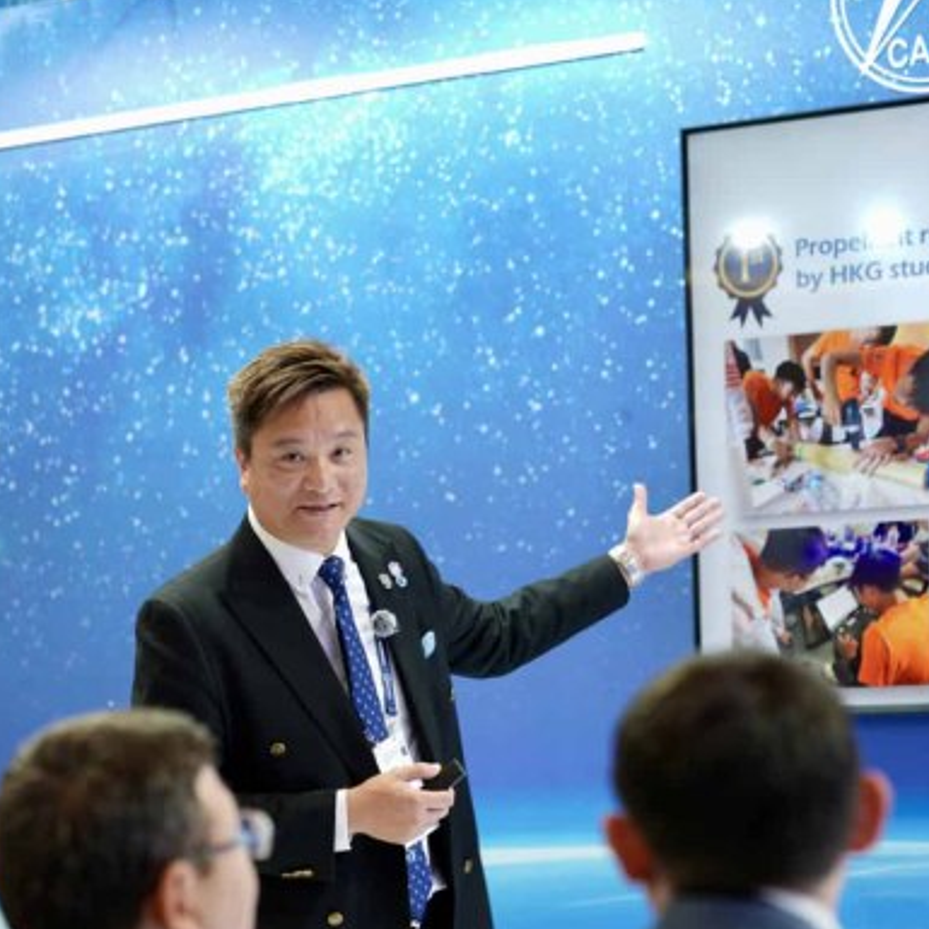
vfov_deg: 17.9
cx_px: 589
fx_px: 2945
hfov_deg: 17.9
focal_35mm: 97
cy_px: 590
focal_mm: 55
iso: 80
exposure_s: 1/60
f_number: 2
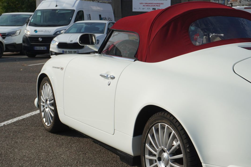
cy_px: 94
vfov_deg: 23.0
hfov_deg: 32.8
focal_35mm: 59
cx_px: 210
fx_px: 411
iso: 100
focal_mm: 21
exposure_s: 1/400
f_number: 5.6
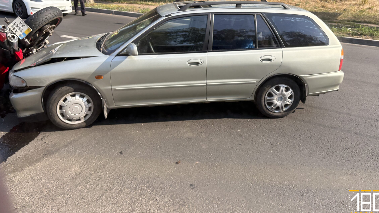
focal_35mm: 32
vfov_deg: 36.2
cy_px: 66
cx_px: 209
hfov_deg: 60.9
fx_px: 322
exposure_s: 1/641
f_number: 1.6
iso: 50
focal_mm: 5.96
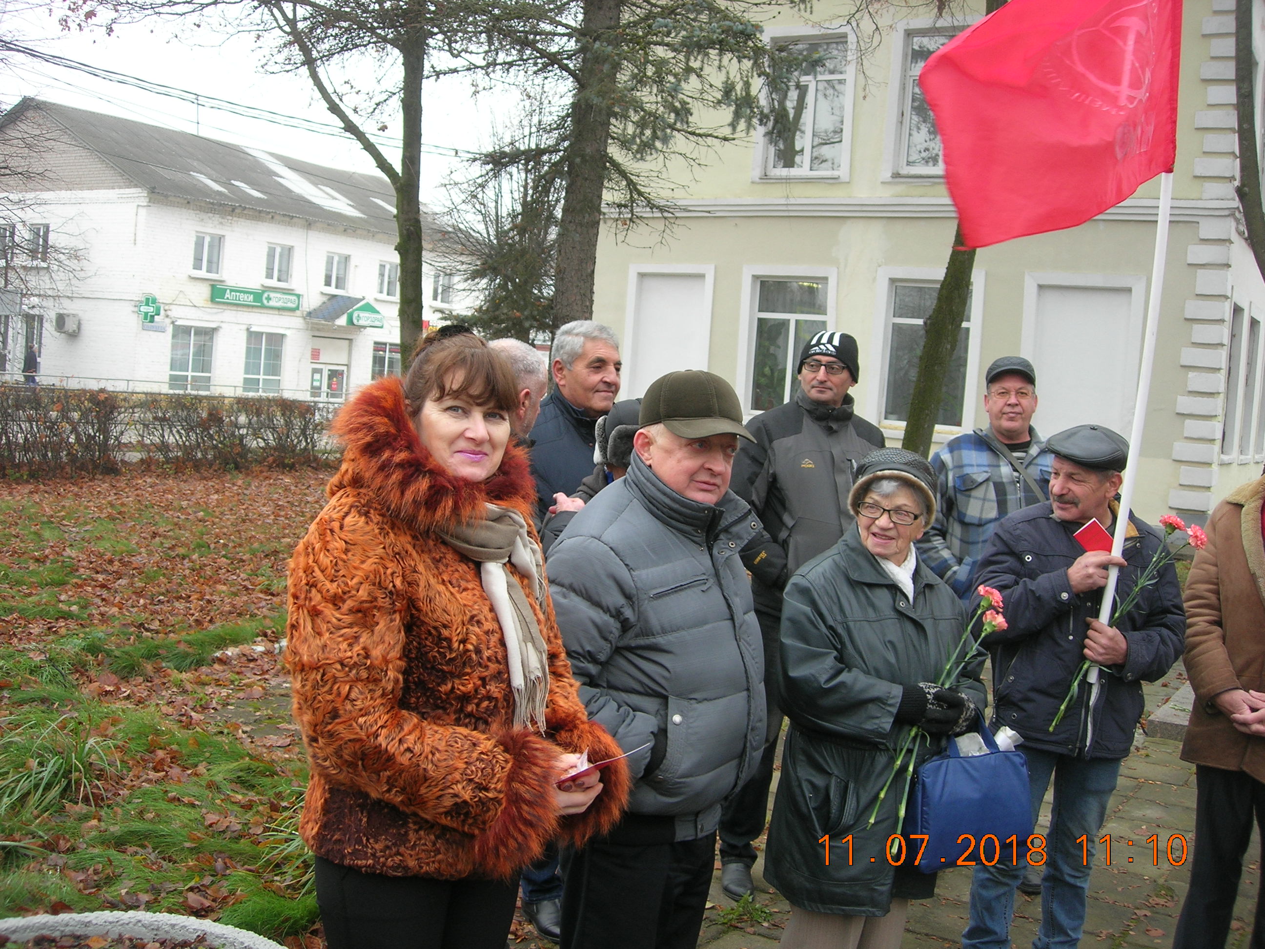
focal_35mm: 38
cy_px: 474
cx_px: 632
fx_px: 1389
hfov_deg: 49.0
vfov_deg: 37.7
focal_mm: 7.8
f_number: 2.8
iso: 64
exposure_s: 1/101
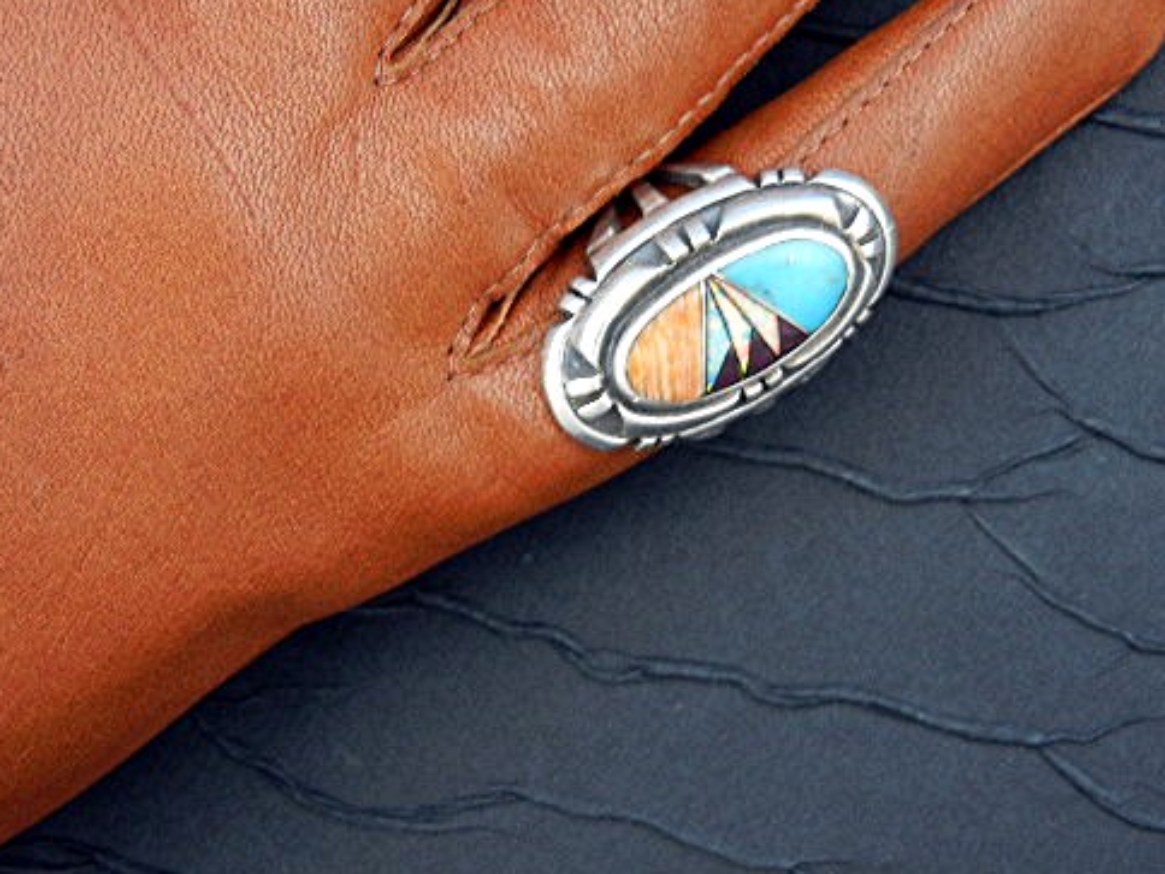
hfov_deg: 25.0
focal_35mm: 78
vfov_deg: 18.9
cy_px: 323
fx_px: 2625
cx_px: 669
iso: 200
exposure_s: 1/3.2
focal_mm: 10.6
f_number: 4
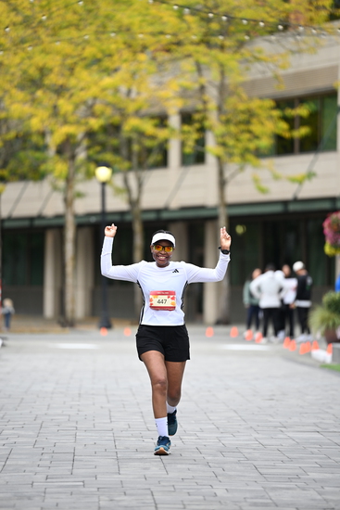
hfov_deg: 6.9
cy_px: 255
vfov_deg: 10.3
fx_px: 2831
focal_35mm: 200
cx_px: 170
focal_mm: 200
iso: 640
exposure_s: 1/2000
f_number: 2.8
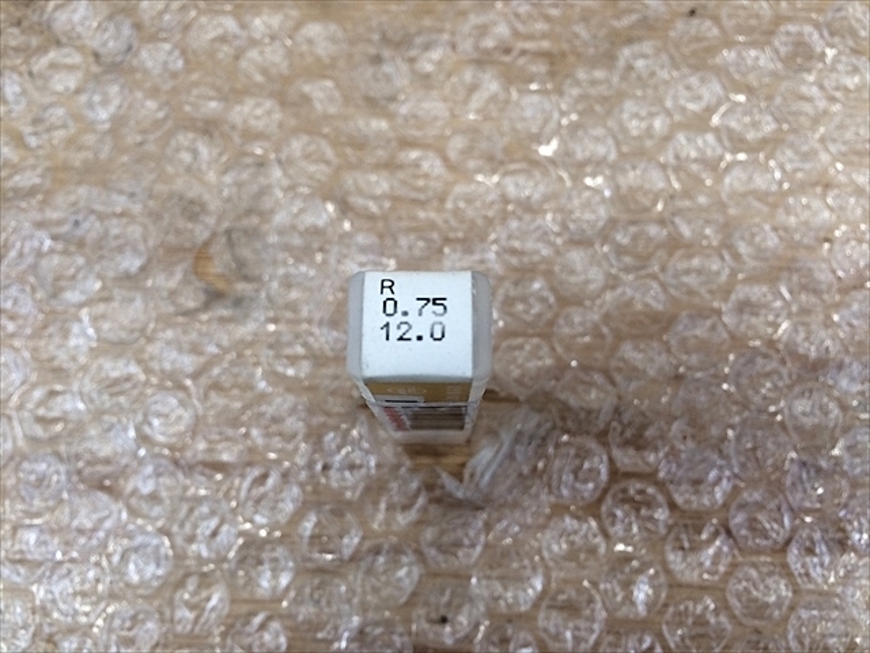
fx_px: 729
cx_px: 435
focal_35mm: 29
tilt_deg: -77.4
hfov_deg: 61.7
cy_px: 326
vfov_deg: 48.2
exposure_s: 1/30
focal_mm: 4.15
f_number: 2.2
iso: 64
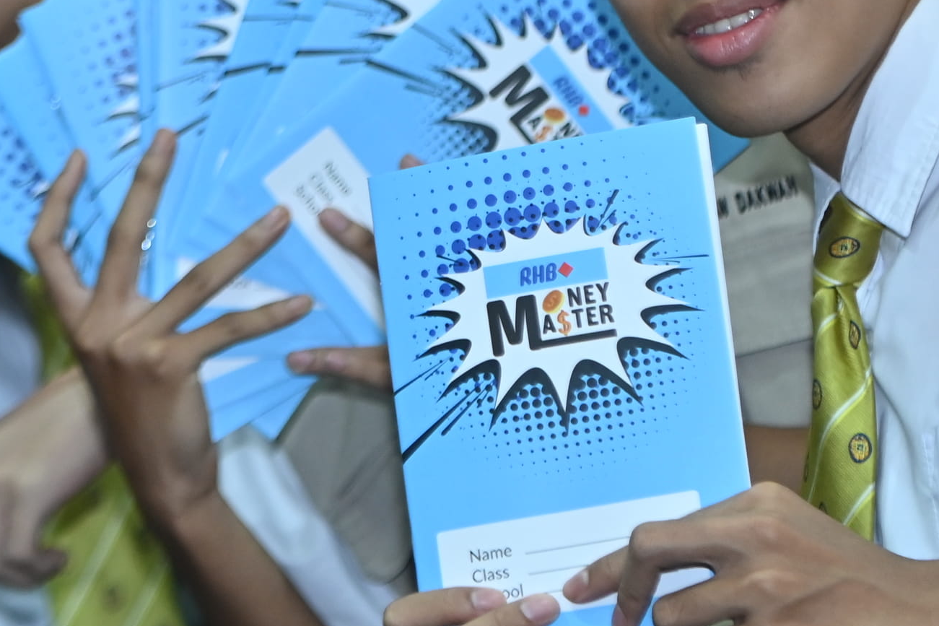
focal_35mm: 341
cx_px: 403
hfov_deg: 6.0
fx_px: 8893
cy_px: -100
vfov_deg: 4.0
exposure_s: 1/125
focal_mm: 98
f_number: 2.8
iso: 800
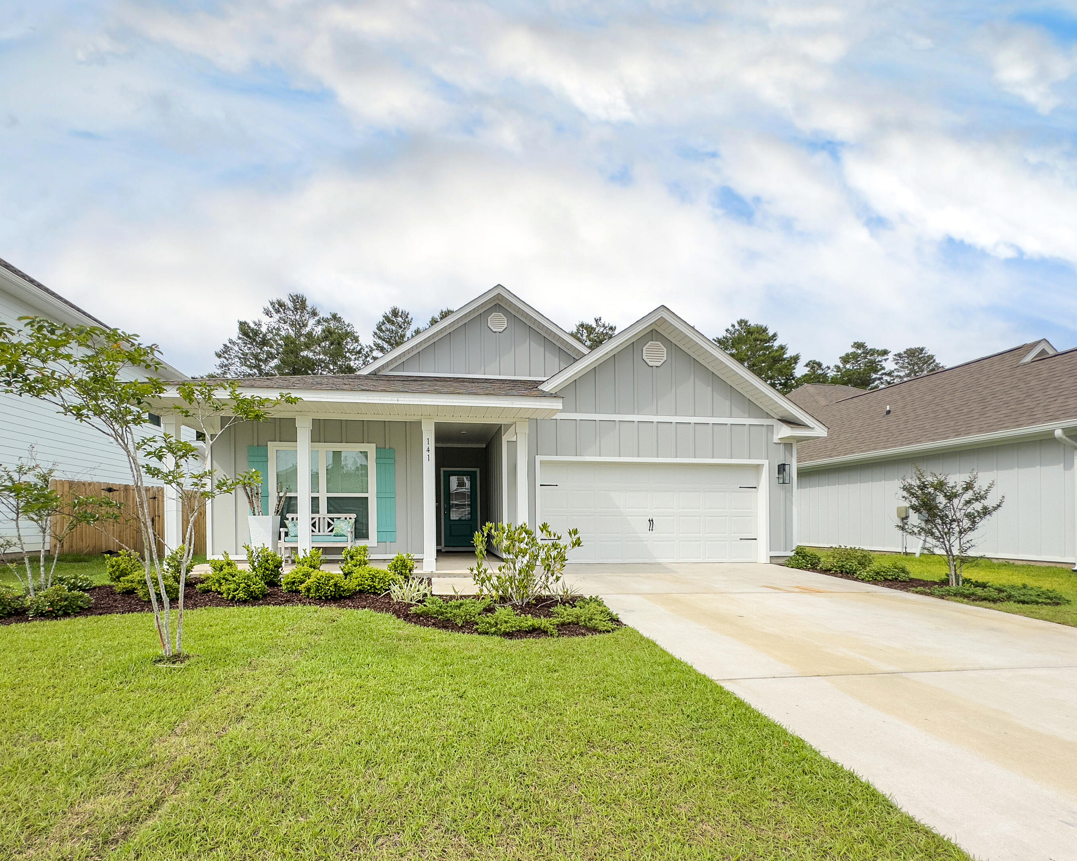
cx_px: 523
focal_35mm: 15
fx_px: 478
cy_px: 438
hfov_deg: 96.8
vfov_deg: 84.0
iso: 40
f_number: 2.2
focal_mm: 2.22
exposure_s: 1/2100
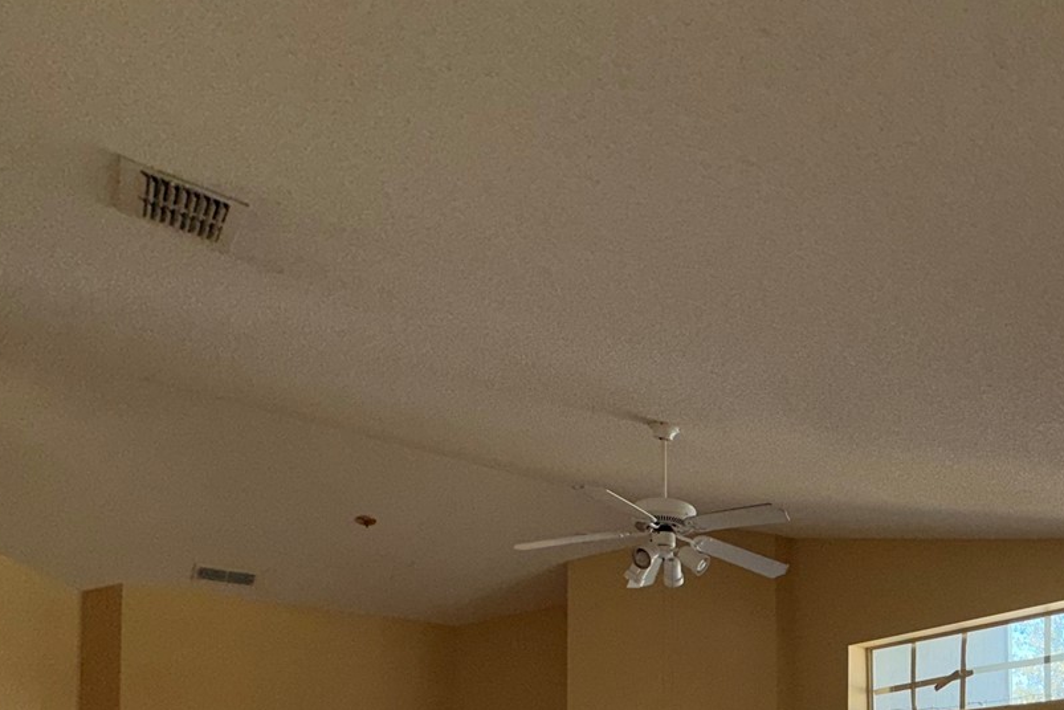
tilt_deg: +2.3
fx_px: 857
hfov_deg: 60.5
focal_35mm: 29
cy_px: 768
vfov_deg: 38.0
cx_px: 786
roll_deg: +0.9
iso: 40
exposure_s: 1/111
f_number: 2.2
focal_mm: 2.22
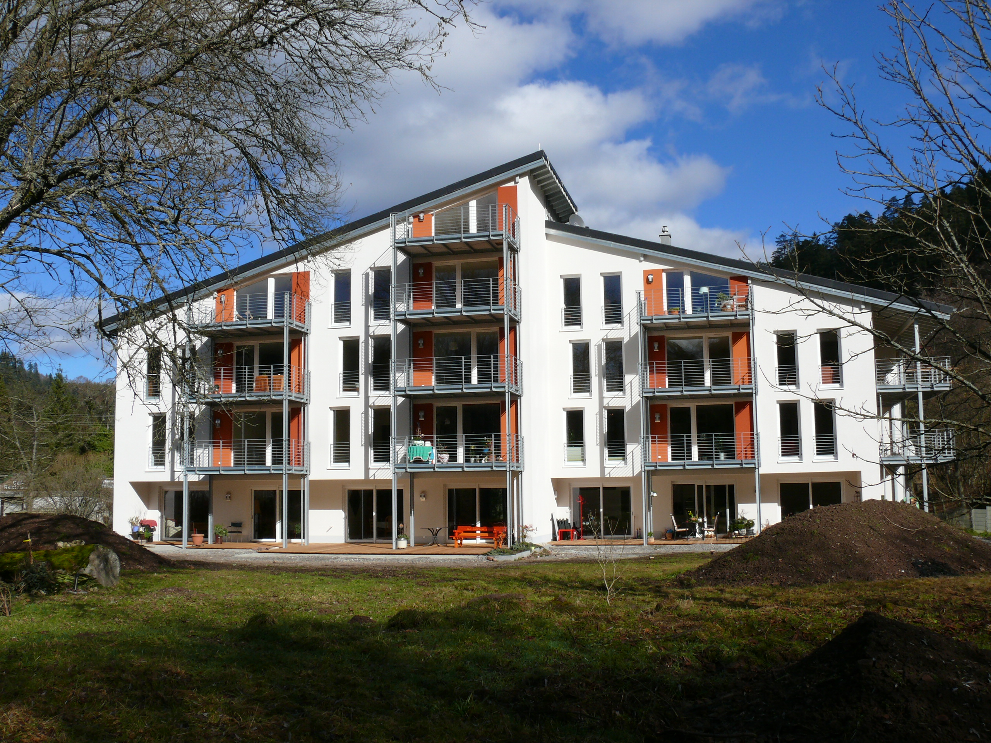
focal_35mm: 35
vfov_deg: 40.7
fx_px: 1002
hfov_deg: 52.6
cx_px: 496
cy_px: 372
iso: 100
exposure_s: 1/400
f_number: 8
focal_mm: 7.4
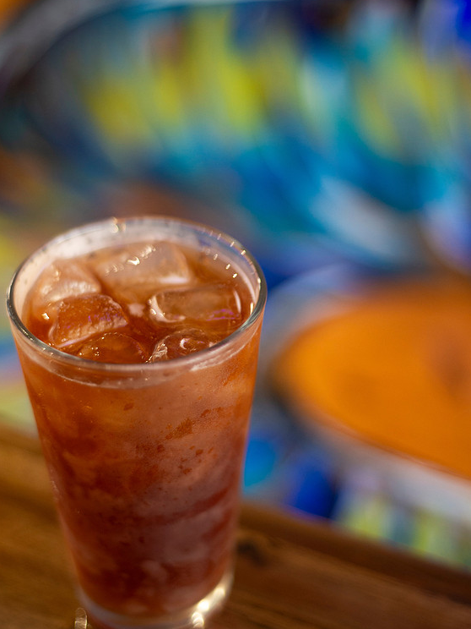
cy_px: 292
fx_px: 1125
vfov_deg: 31.2
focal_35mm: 62
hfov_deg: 23.6
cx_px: 253
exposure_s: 1/60
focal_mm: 50
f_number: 1.8
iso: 800
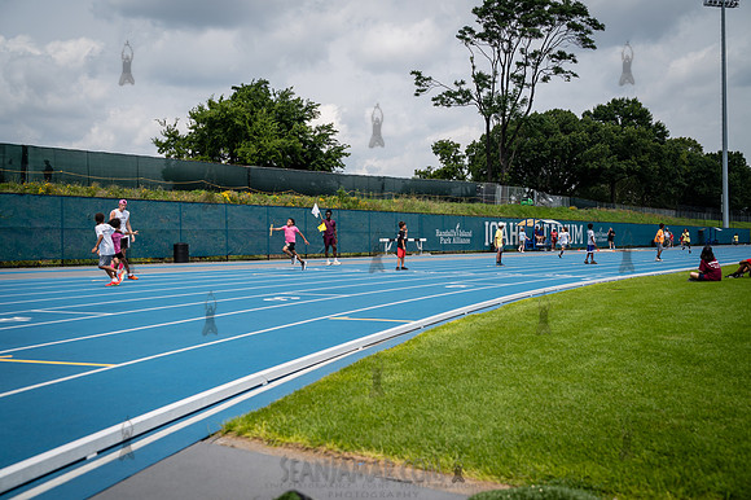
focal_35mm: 35
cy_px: 250
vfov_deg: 37.8
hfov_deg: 54.5
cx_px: 376
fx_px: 730
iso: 100
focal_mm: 35
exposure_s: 1/800
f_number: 5
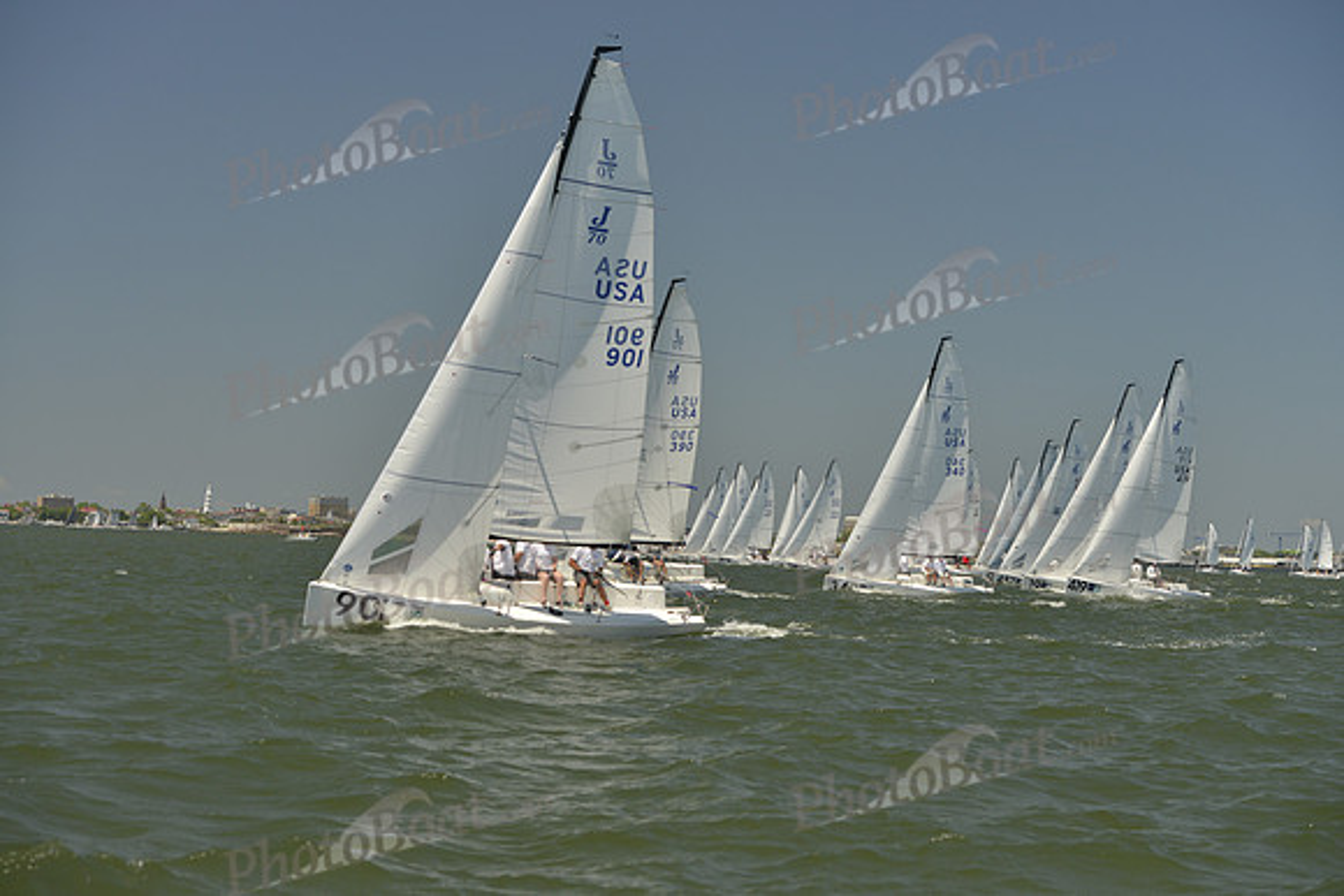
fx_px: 2614
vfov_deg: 19.5
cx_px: 672
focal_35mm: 70
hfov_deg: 28.8
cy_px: 448
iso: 280
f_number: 6.3
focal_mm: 70
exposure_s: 1/1000
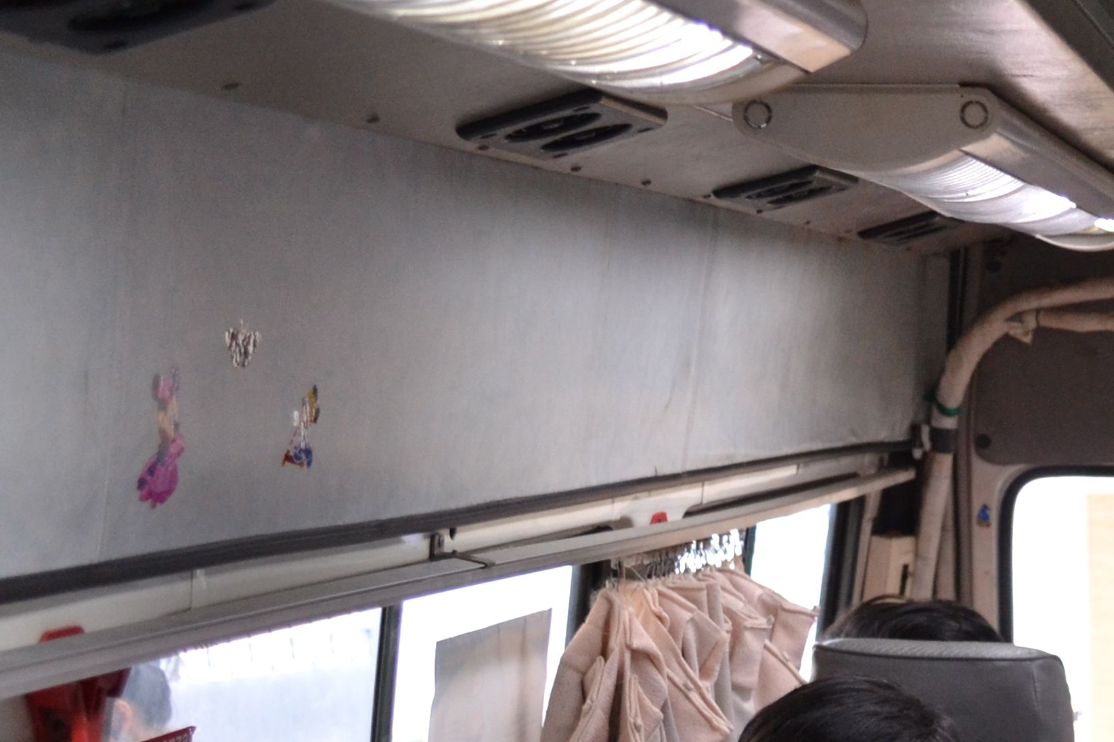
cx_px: 1558
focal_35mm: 84
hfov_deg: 21.2
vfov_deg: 15.5
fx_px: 2599
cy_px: 949
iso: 800
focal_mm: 20
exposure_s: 1/80
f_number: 3.8
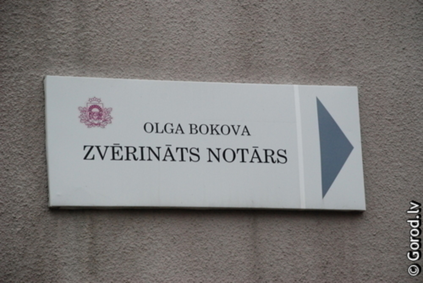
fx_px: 1765
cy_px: 142
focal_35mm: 150
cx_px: 212
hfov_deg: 13.7
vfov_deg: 9.2
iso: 1000
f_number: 5.6
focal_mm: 100
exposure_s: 1/90
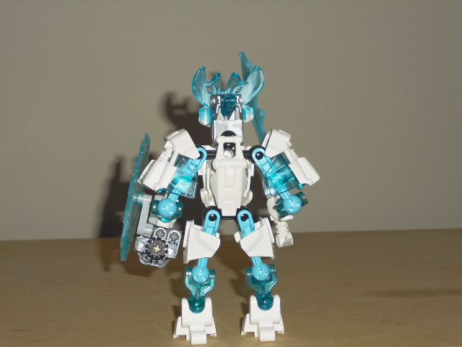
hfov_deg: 22.3
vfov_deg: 16.8
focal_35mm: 88
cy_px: 174
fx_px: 1174
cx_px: 231
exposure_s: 1/60
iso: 200
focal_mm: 15.7
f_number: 5.1
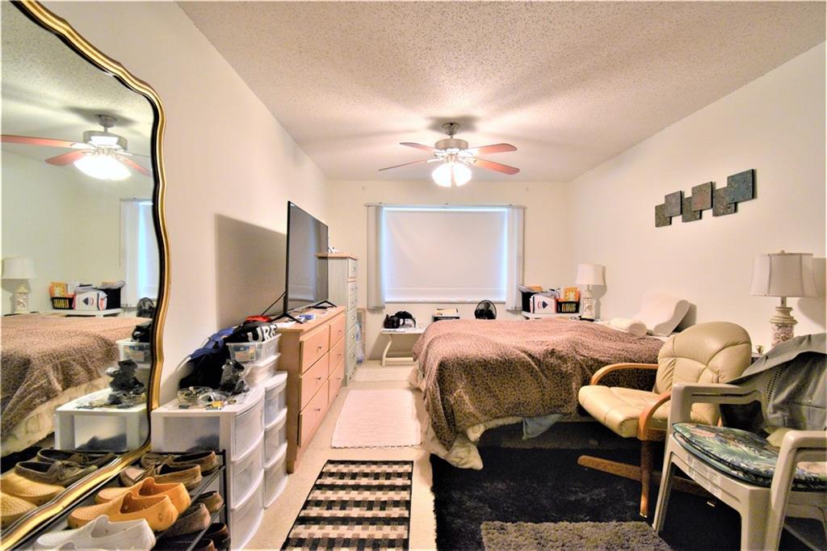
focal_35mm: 15
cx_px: 414
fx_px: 344
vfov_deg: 77.3
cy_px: 276
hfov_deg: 100.4
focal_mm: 10
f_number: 6.3
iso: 1600
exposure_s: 1/15
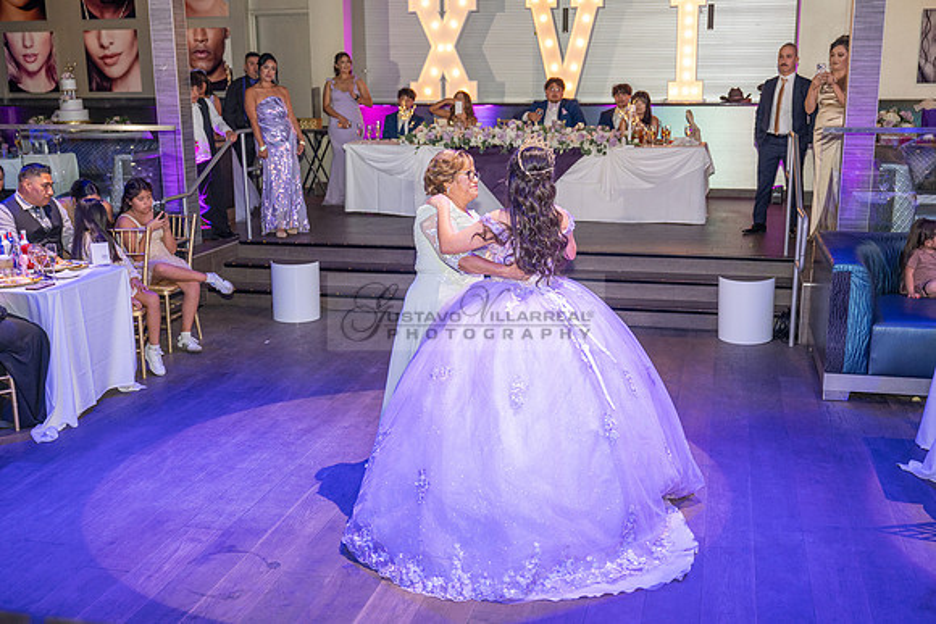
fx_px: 1014
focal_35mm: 39
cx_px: 468
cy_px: 312
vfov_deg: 34.2
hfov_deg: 49.5
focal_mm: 39
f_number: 3.5
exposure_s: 1/125
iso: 1000
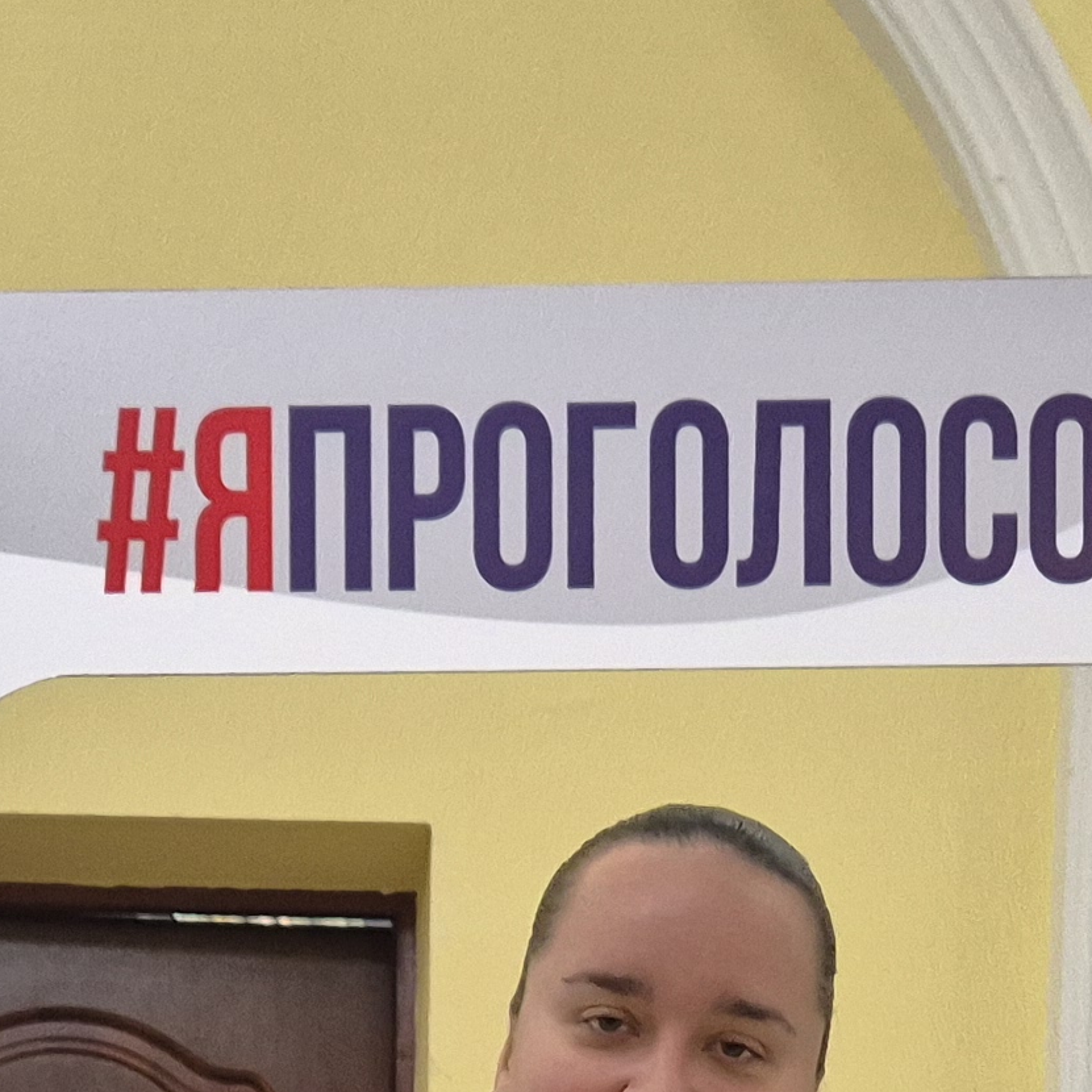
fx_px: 3498
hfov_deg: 17.7
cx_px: 509
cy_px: 1649
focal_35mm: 98
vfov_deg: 16.2
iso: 500
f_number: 1.8
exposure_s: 1/100
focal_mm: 5.4
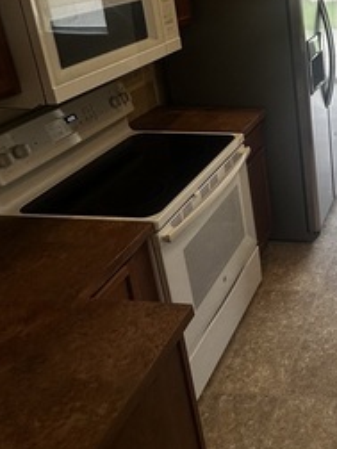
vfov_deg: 47.7
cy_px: 97
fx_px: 480
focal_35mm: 37
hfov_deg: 31.5
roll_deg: -0.3
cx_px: 417
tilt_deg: -20.1
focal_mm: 2.22
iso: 50
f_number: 2.2
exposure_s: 1/120
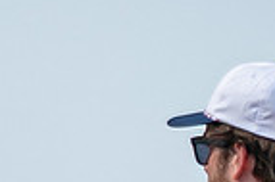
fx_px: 22036
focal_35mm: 2888
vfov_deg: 0.5
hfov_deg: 0.7
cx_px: 30
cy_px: 472
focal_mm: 200
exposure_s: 1/2000
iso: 160
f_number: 2.8
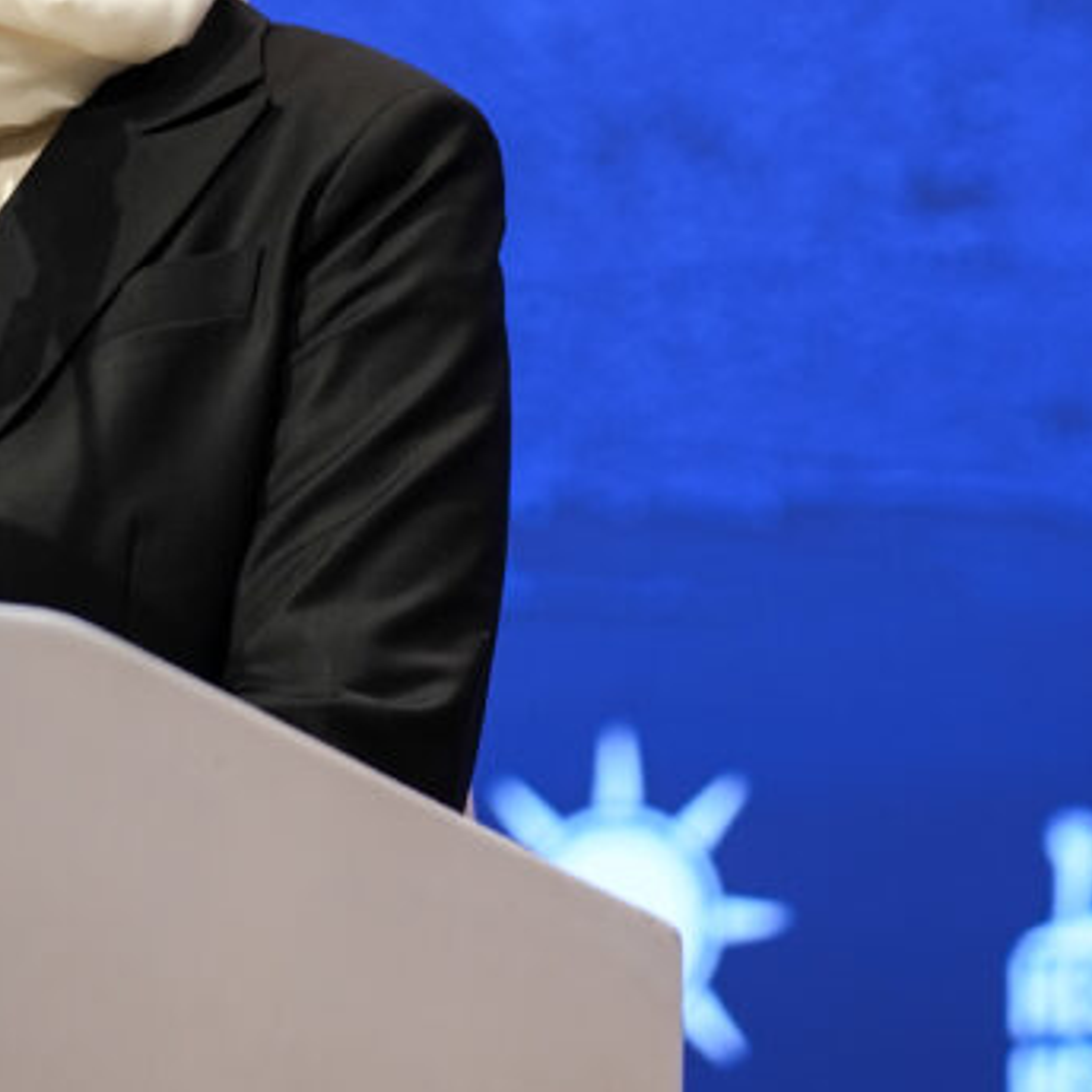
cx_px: -10
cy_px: -183
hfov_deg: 4.8
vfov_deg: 4.8
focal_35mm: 367
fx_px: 13098
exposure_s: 1/200
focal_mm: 116
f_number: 2.8
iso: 400
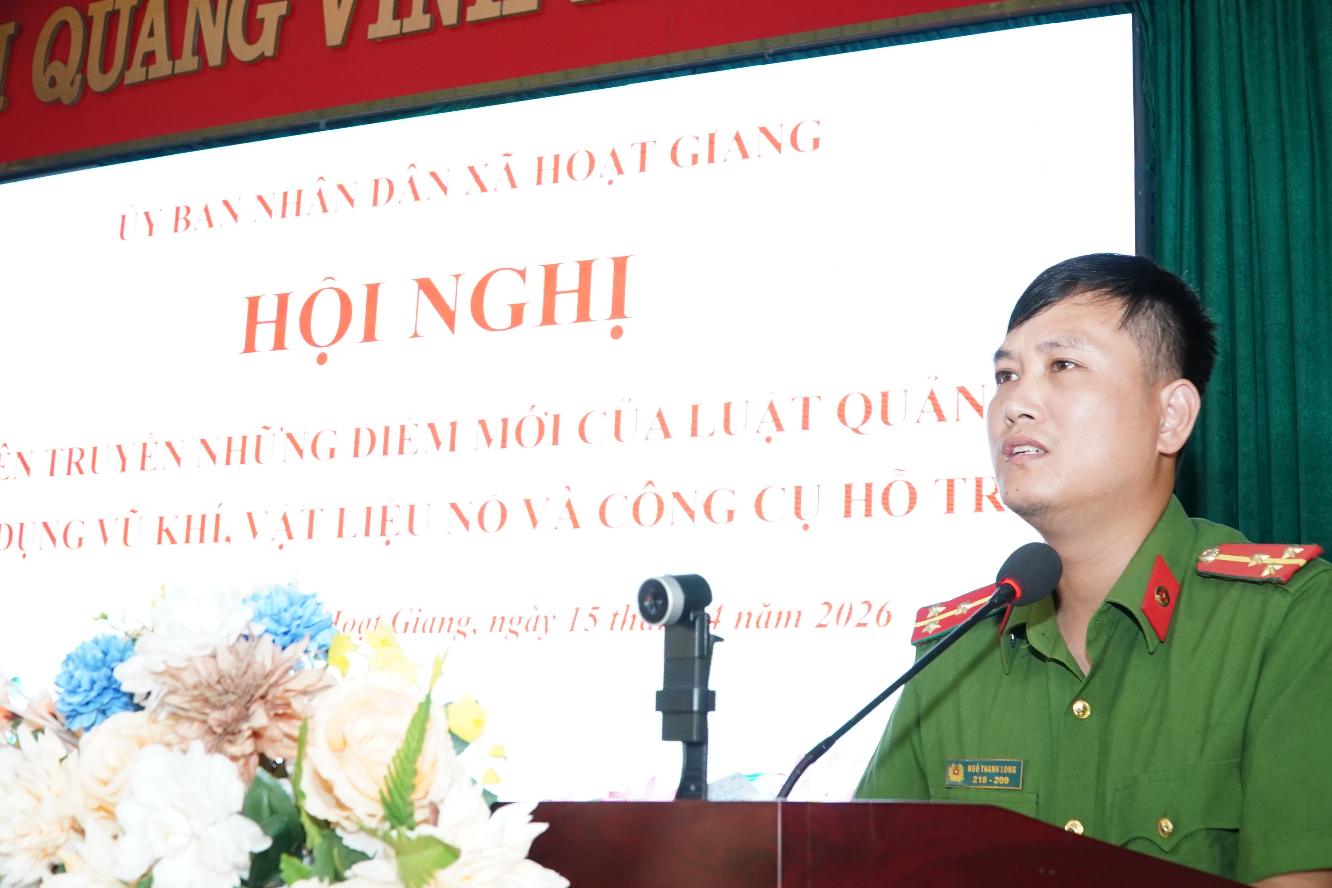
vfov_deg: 29.2
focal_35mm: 46
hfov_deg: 42.7
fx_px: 1702
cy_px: 444
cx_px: 666
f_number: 6.3
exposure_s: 1/80
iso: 2500
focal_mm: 31
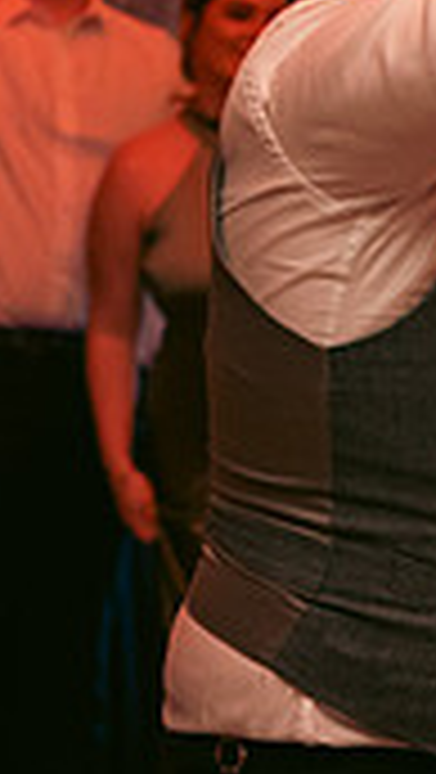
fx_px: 3036
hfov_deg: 7.9
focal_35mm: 148
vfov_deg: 14.5
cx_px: 796
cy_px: 263
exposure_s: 1/160
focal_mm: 42
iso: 2500
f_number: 3.5
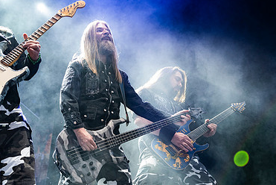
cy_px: 80
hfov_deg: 39.5
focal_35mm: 50
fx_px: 384
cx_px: 115
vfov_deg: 27.0
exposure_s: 1/400
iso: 1250
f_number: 4
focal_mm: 32
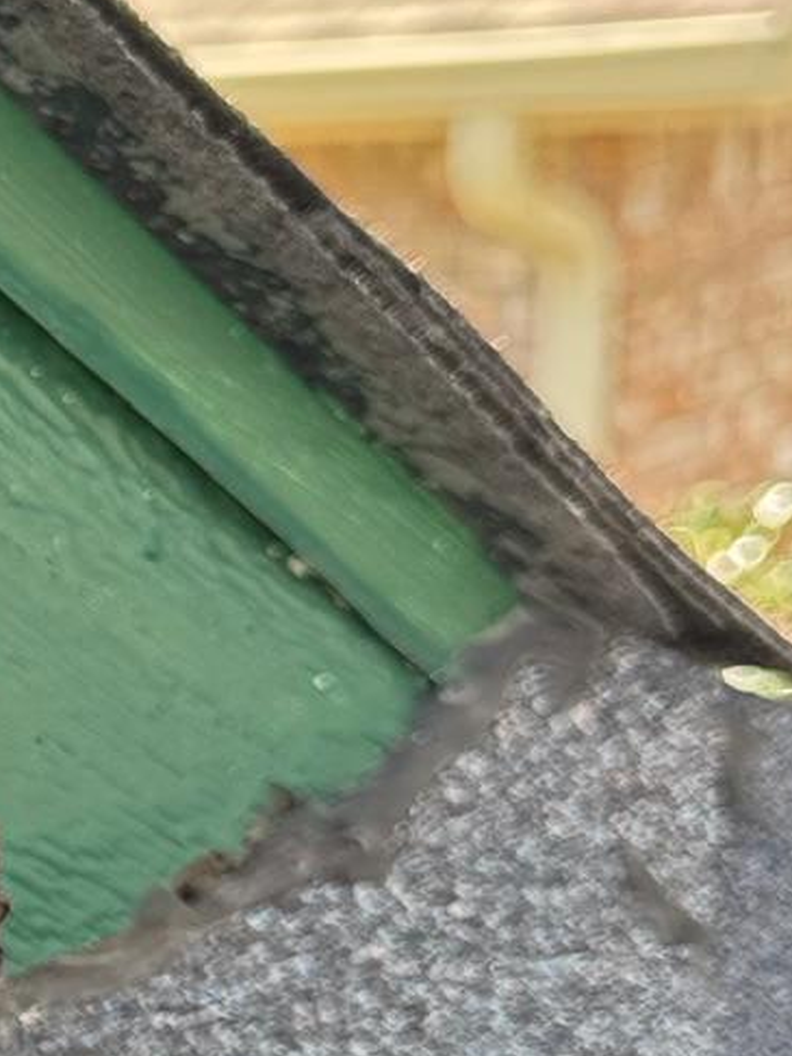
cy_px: 1013
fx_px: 3082
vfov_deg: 19.0
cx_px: -785
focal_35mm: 101
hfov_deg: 12.8
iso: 80
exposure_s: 1/241
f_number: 1.78
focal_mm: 6.76
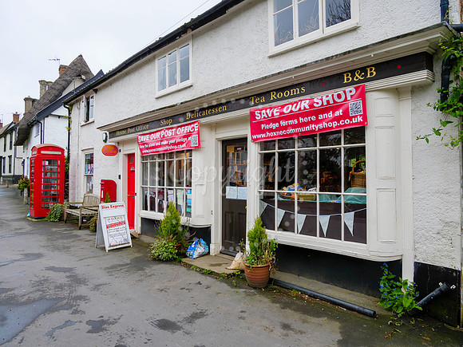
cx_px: 232
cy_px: 174
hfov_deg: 71.6
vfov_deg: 56.8
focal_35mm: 24
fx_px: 321
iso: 200
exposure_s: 1/200
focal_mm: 12
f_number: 6.3
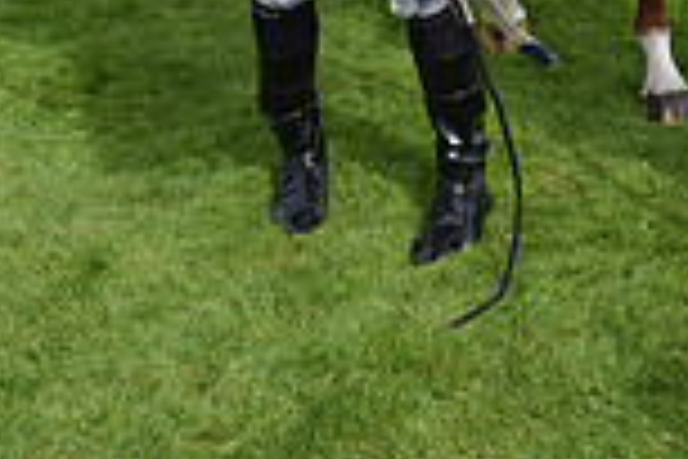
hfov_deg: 20.8
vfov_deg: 13.3
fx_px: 1739
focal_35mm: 91
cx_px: 836
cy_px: -407
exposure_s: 1/1250
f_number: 5.6
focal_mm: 24
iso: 400
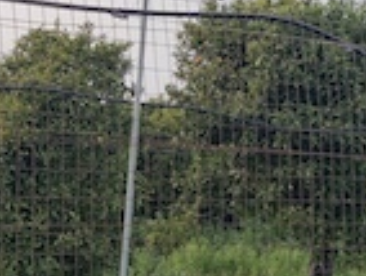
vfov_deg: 12.7
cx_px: 62
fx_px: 1239
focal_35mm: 117
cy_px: 196
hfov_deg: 16.6
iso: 50
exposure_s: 1/1534
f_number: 1.8
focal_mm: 5.4
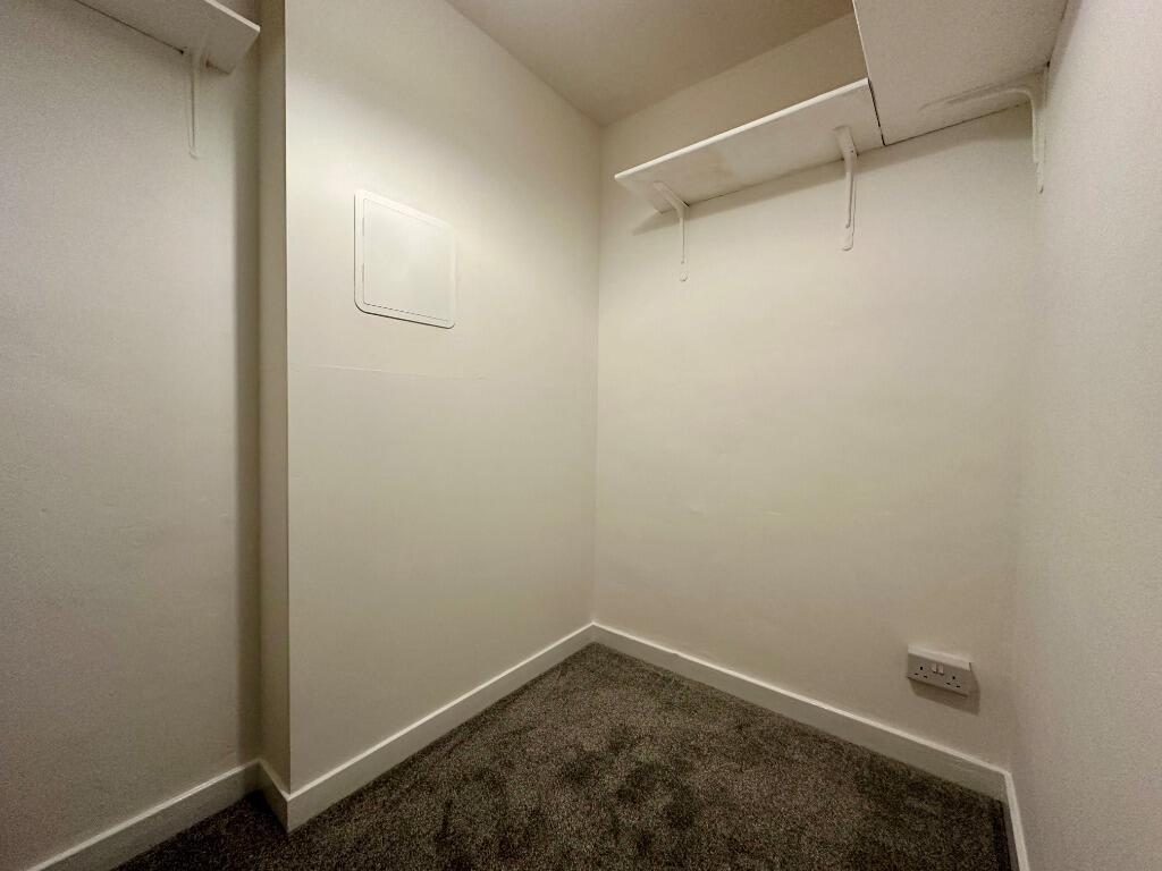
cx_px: 581
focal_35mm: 14
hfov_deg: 102.1
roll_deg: -0.9
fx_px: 470
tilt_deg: -2.1
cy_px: 436
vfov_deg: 85.7
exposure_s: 1/100
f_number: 2.2
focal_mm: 2.22
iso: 250
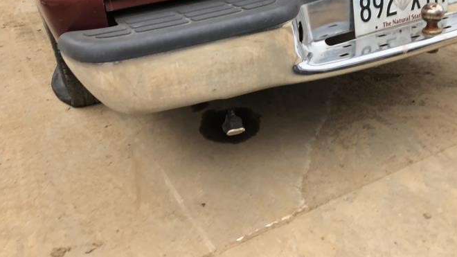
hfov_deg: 54.0
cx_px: 242
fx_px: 448
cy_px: 59
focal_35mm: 37
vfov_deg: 31.3
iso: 20
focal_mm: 3.99
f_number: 1.8
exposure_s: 1/169
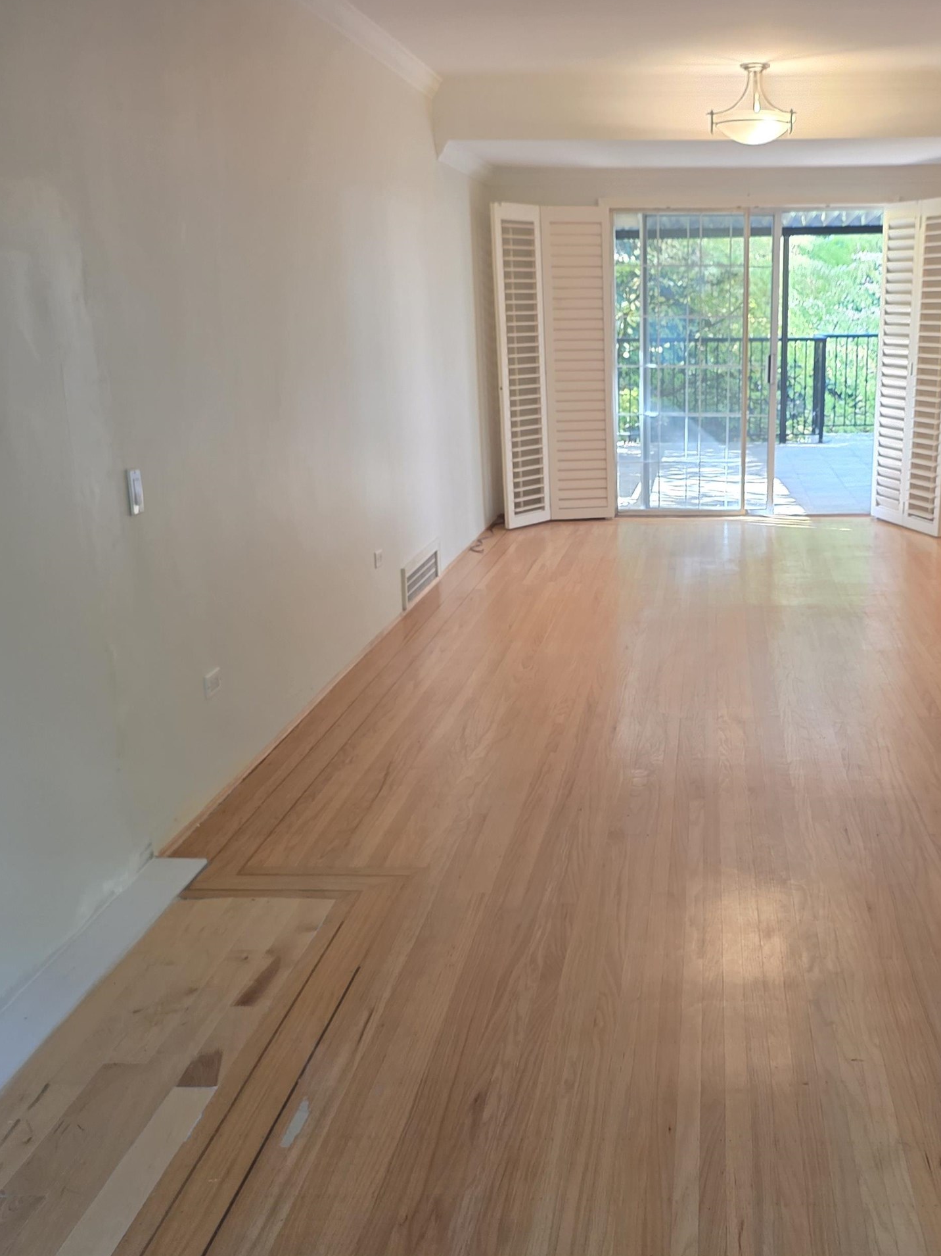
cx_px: 670
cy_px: 675
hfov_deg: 38.0
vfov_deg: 50.1
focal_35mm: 37
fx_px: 1341
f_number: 1.7
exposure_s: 1/120
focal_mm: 6.25
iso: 400
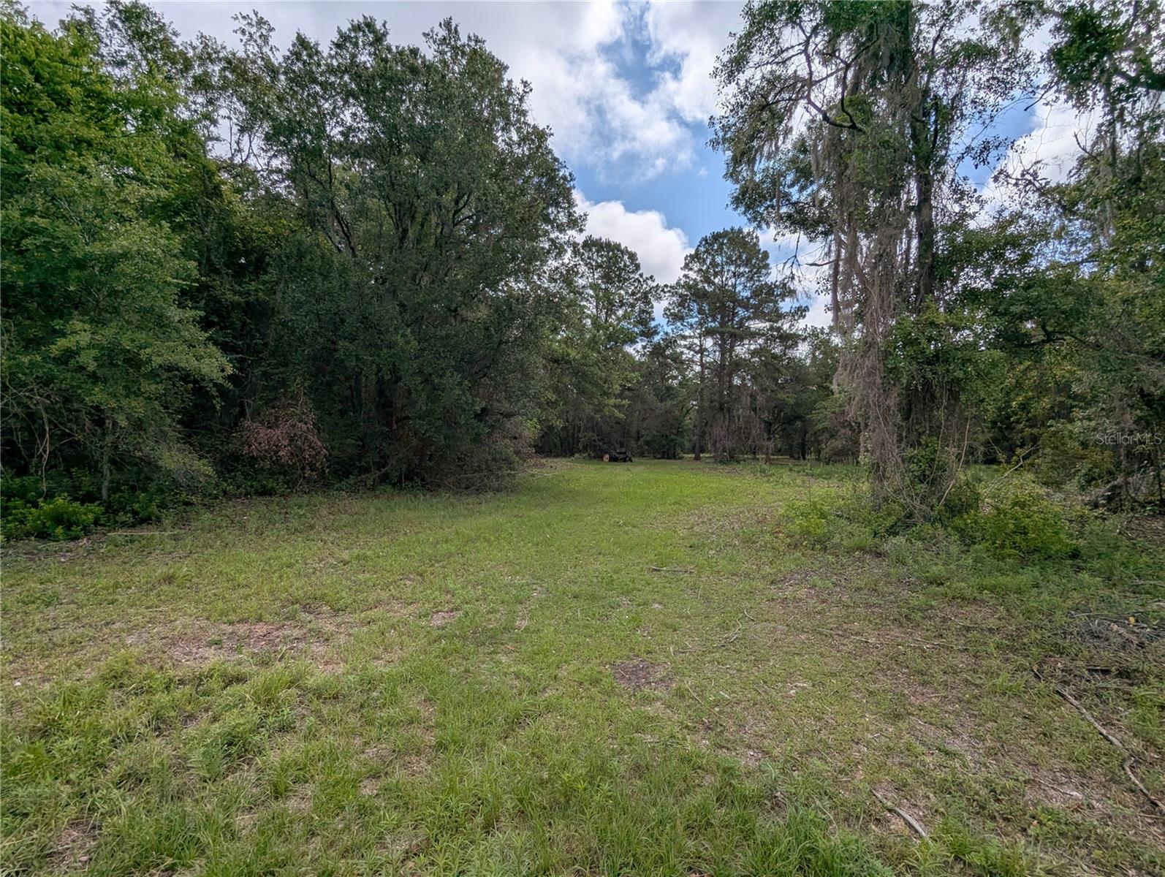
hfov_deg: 94.4
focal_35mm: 16
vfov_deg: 78.2
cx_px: 582
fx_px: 539
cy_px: 438
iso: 45
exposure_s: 1/4049
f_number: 2.2
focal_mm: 2.35
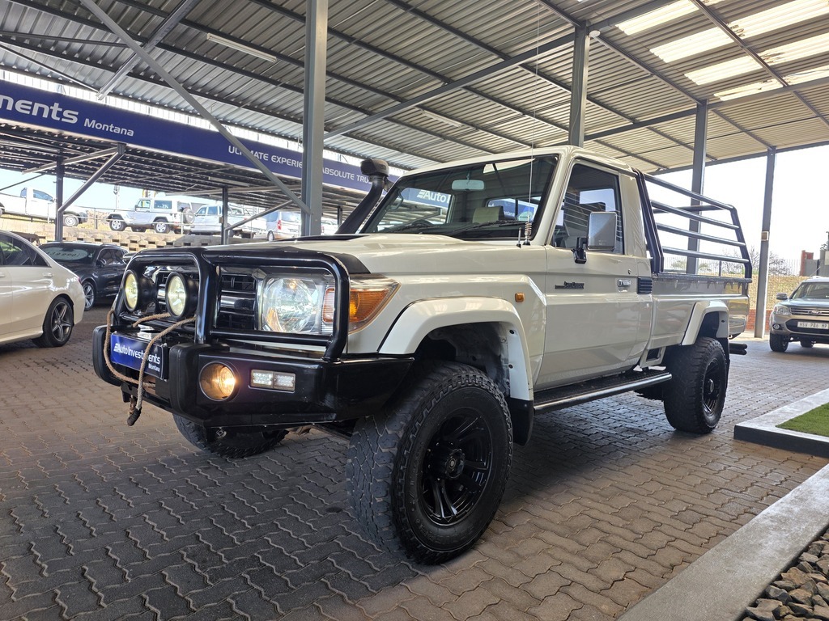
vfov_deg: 58.9
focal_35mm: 23
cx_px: 414
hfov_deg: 73.9
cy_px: 310
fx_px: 551
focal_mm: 6.25
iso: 50
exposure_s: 1/180
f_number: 1.7
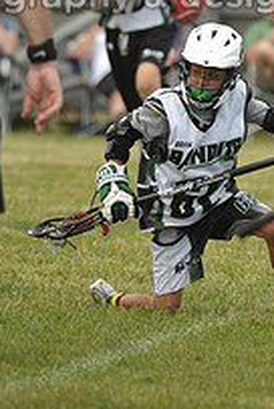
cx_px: 151
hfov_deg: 1.9
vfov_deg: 2.8
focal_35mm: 741
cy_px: -101
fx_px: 8430
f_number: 4
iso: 800
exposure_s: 1/2500
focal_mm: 260
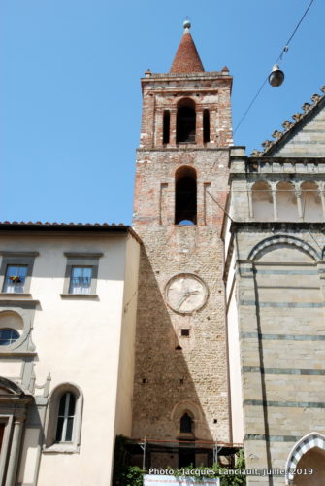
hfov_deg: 37.0
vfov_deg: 53.1
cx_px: 162
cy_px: 243
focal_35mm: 36
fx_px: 486
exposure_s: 1/30
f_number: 16
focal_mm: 24
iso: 100
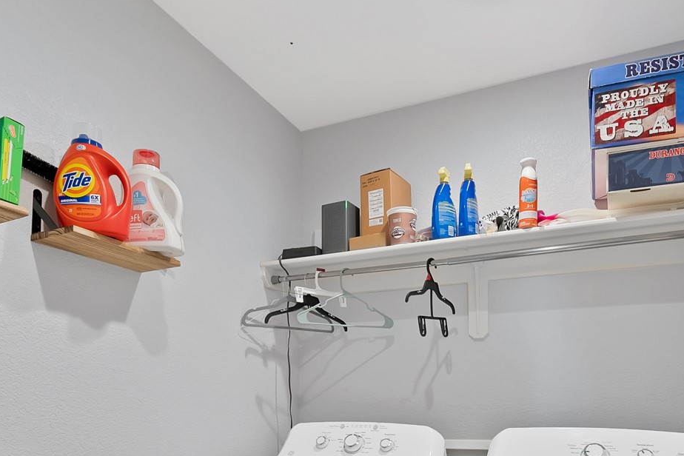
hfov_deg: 69.4
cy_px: 430
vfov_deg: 44.0
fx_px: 494
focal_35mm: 26
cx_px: 346
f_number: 9
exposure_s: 1/4
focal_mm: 12
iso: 640
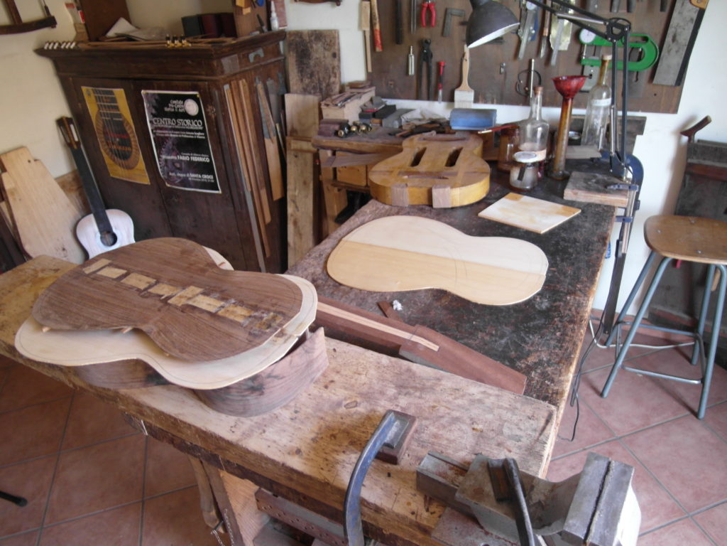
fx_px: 630
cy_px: 273
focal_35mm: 30
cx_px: 364
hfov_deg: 60.0
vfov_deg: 46.8
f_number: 2
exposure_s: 1/30
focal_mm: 6.5
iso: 200
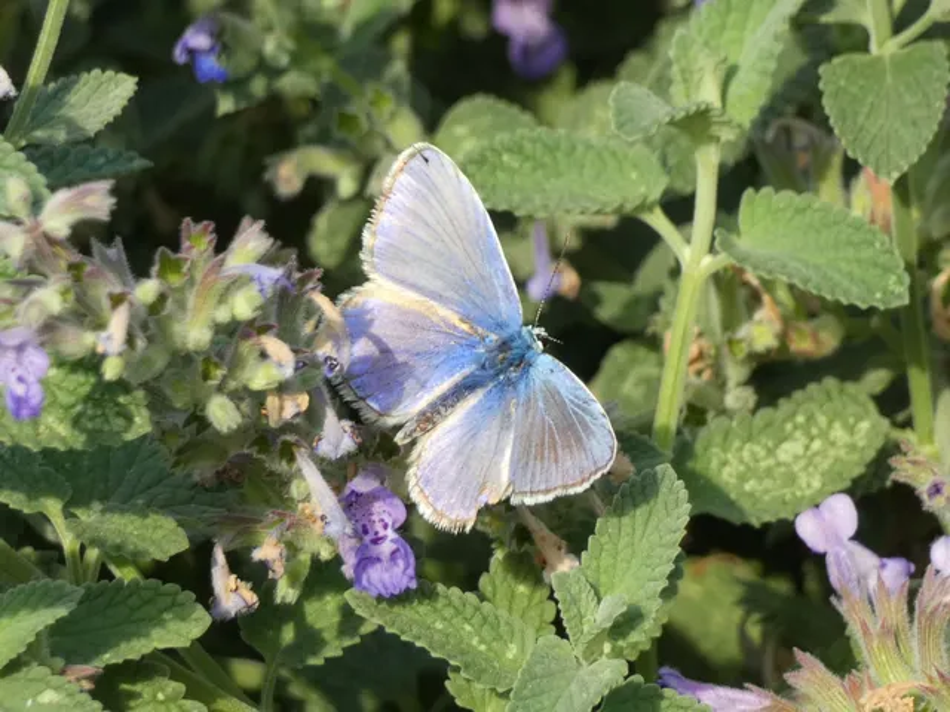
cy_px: 356
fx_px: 6669
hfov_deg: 8.1
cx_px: 475
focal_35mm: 243
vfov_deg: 6.1
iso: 125
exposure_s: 1/80
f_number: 5.5
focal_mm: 43.5
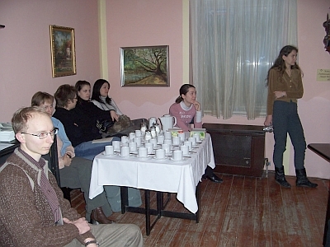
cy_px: 124
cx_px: 165
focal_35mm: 34
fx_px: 324
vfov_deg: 41.8
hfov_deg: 54.0
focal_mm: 5.6
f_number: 2.7
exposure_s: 1/60
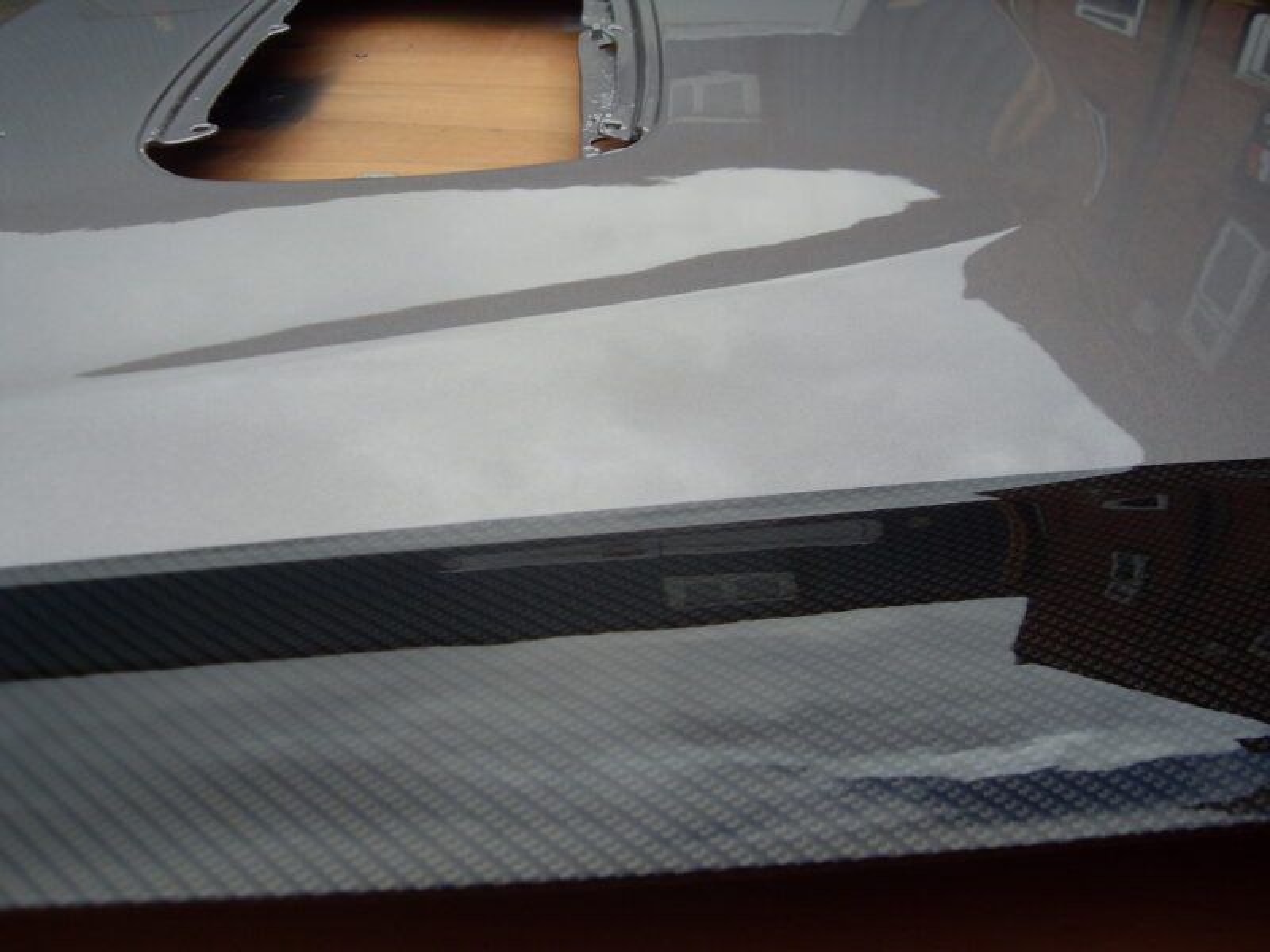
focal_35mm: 35
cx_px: 635
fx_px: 1284
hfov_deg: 52.6
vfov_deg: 40.7
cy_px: 476
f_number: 7
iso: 80
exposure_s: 1/125
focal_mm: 6.3
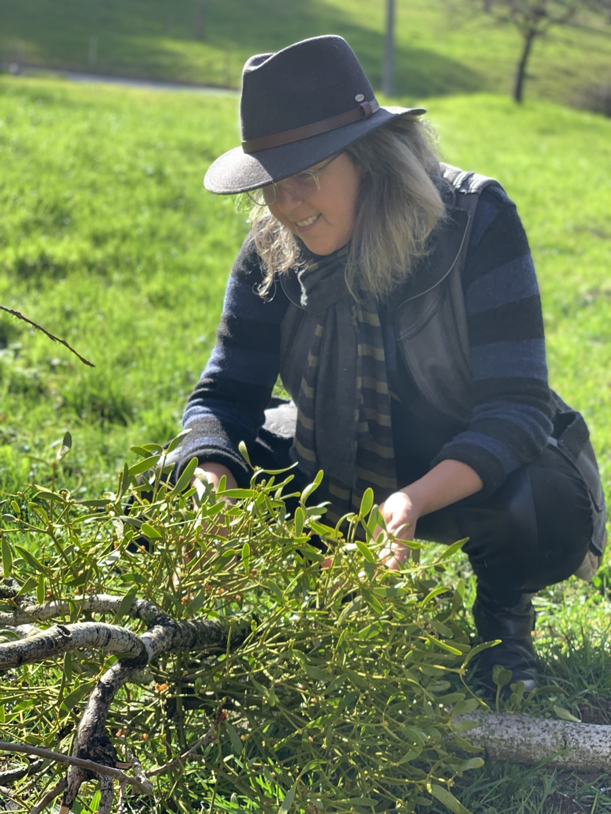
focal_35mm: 52
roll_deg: -0.8
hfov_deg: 28.0
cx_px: 306
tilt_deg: -18.3
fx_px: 1224
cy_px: 407
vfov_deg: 36.8
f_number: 2.4
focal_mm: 6
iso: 16
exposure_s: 1/174
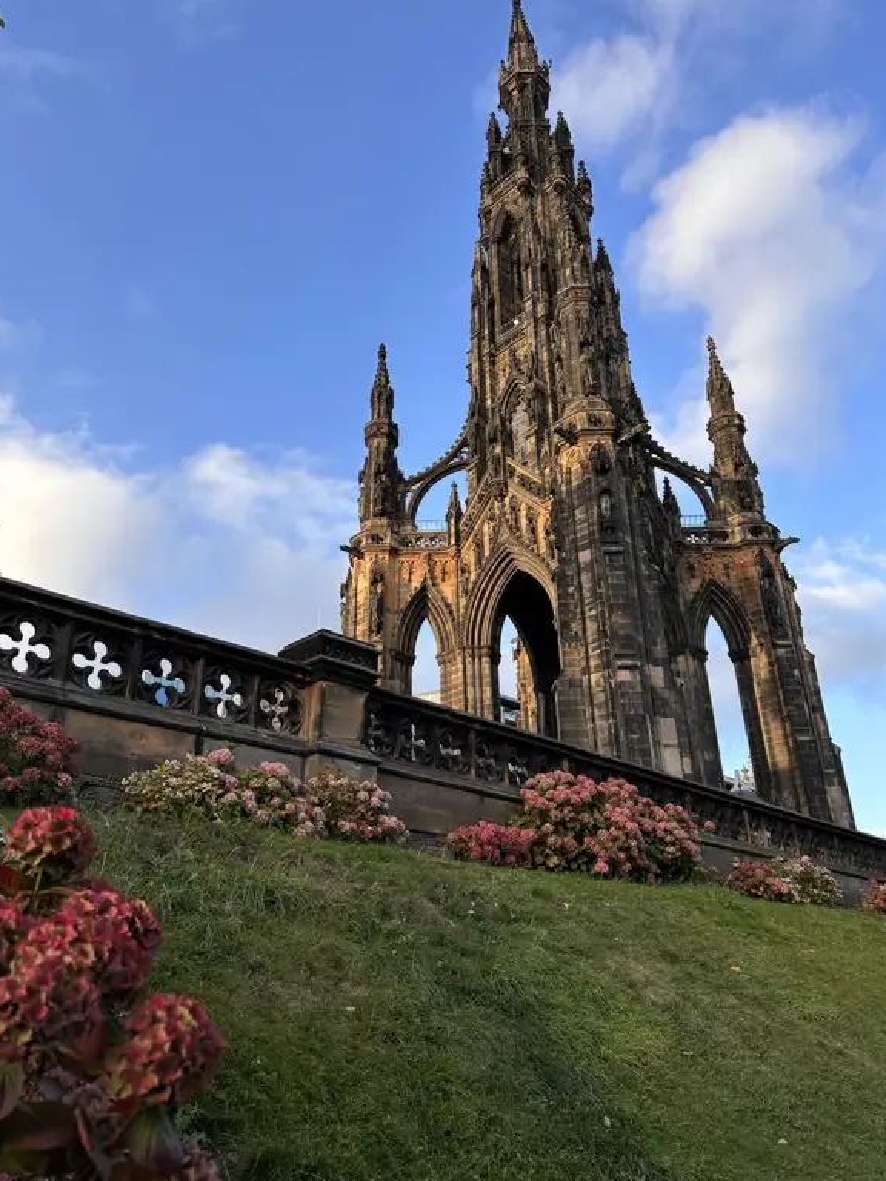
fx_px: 853
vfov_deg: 69.4
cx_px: 440
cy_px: 589
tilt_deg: +25.4
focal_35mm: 25
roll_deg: +0.9
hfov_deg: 54.9
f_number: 1.78
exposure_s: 1/810
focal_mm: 6.86
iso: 80
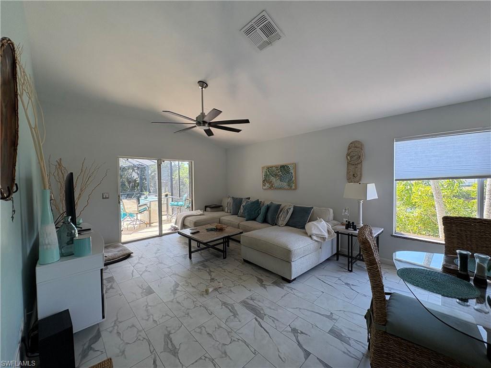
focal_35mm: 14
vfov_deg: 85.7
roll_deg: +1.3
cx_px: 246
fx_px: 199
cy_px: 184
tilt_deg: -1.6
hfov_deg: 102.1
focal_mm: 2.22
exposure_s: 1/122
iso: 100
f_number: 2.2
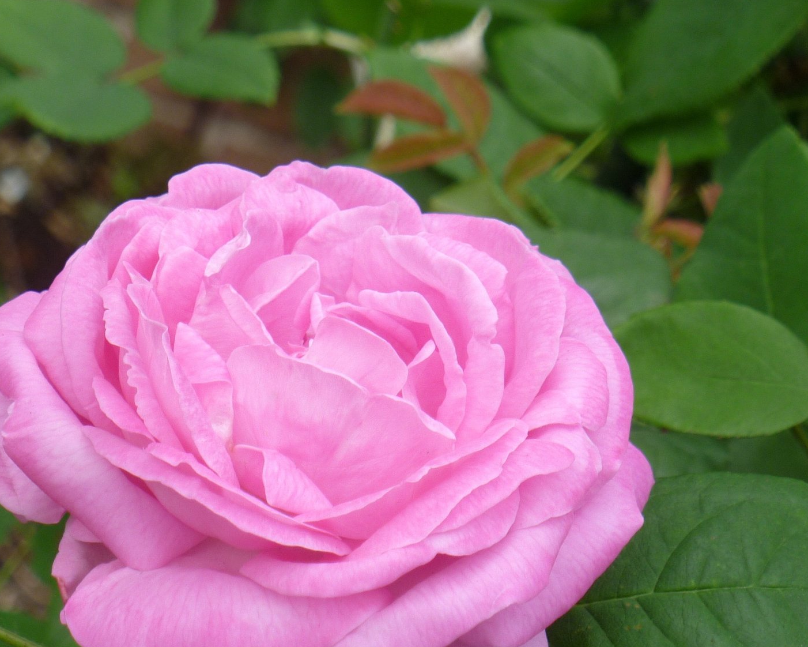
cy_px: 374
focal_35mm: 144
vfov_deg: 10.7
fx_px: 3444
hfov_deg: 13.4
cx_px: 397
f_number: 5.6
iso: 100
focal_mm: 17.9
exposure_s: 1/50
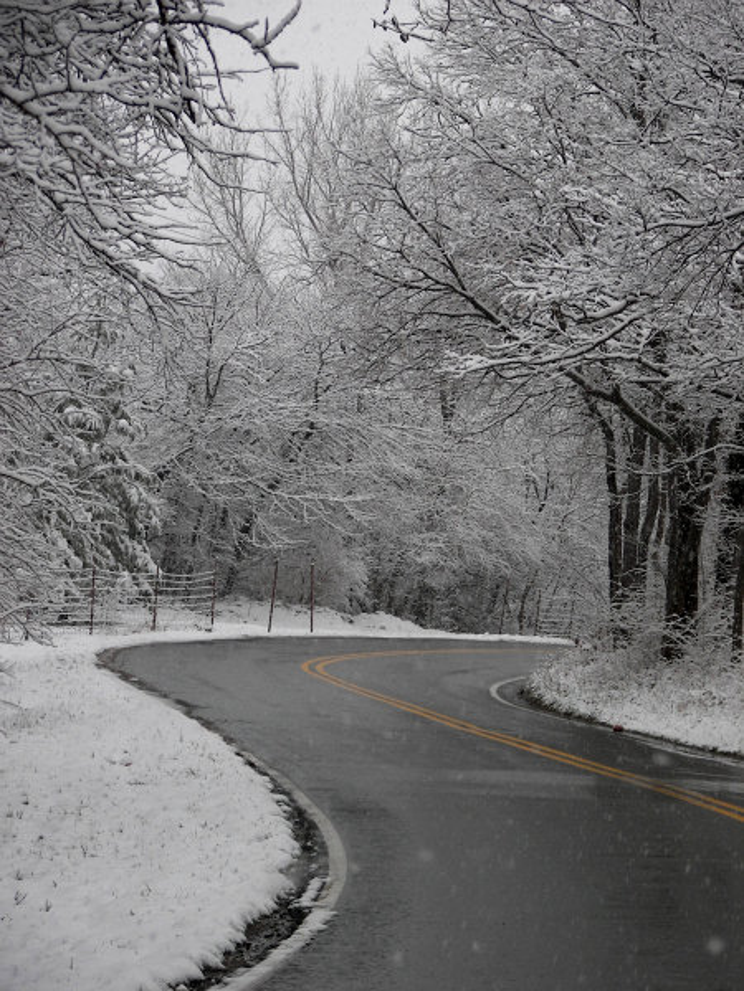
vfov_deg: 12.1
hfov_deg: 9.1
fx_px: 4671
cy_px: 496
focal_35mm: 163
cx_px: 372
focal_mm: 27
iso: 50
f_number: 3.2
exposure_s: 1/125
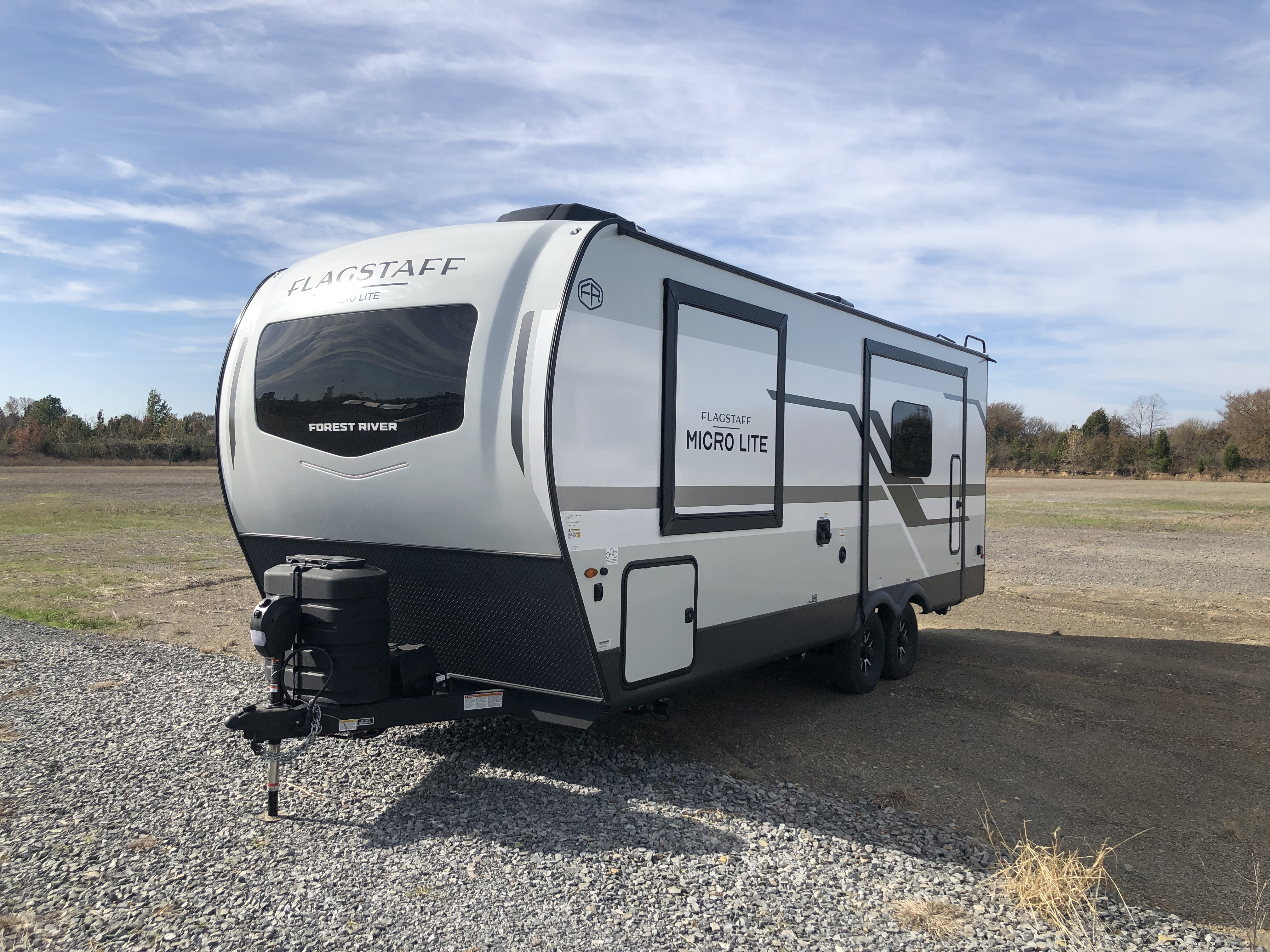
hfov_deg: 63.4
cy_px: 476
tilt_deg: -2.3
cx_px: 635
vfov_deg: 49.7
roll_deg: -0.9
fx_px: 1027
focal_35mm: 28
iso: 20
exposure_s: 1/2183
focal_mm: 3.99
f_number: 1.8
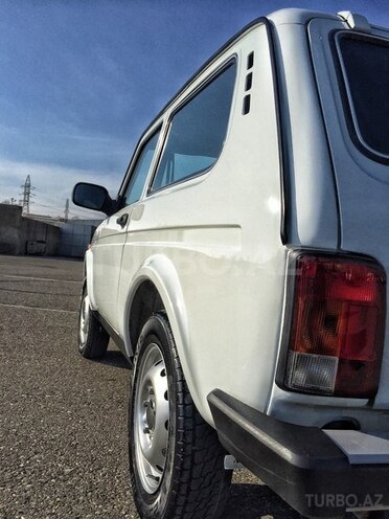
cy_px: 260
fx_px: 435
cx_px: 194
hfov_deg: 48.2
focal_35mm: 29
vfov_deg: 61.7
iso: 32
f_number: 2.2
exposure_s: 1/5650
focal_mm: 4.15
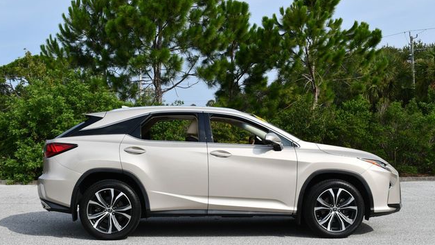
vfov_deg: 25.4
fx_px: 542
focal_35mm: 47
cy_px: 133
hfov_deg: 43.7
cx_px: 218
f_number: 8
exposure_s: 1/250
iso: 100
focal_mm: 22
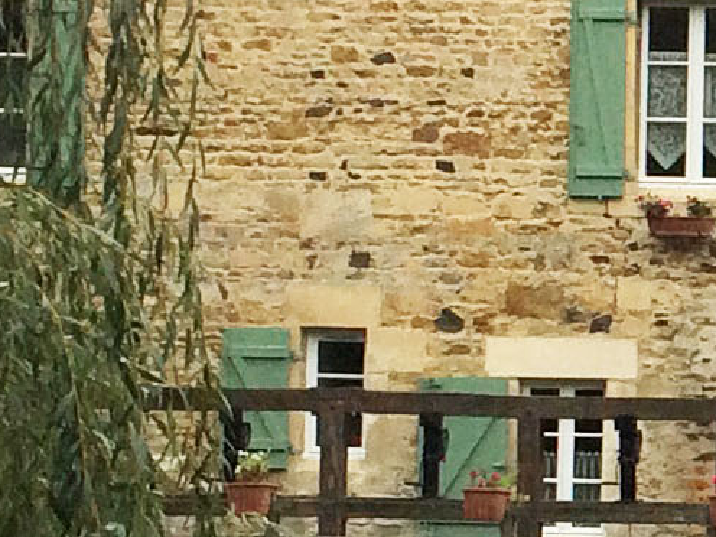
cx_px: 1494
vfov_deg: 7.8
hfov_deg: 9.6
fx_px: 3951
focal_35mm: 191
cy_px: 414
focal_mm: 4.15
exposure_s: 1/419
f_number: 2.2
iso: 32
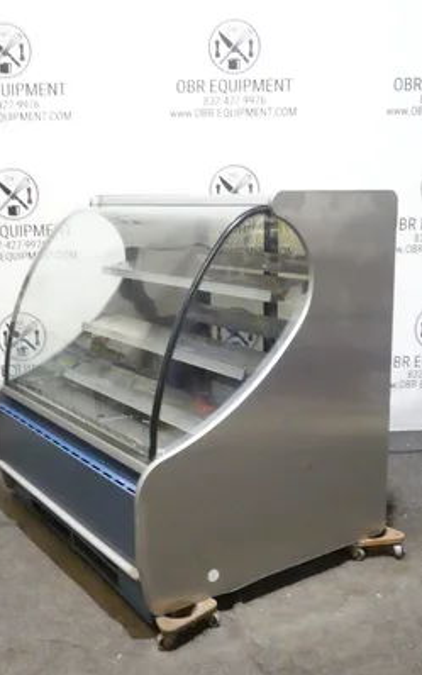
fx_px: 736
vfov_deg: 49.3
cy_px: 338
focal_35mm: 40
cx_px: 199
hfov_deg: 32.0
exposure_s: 1/15
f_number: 10
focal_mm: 14.4
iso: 6400
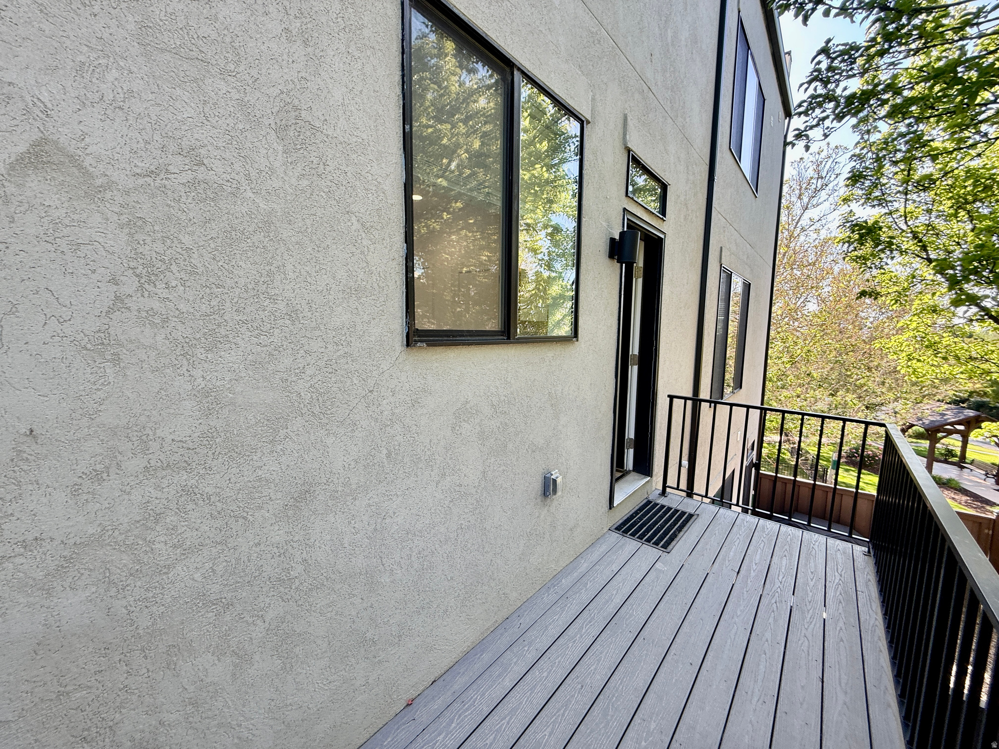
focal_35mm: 14
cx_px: 500
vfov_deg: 85.7
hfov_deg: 102.1
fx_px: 404
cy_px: 374
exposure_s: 1/101
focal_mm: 2.22
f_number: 2.2
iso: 40
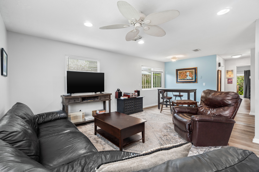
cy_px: 86
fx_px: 108
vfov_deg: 77.3
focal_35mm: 15
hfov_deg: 100.4
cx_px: 130
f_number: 8
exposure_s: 1
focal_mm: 10
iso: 100
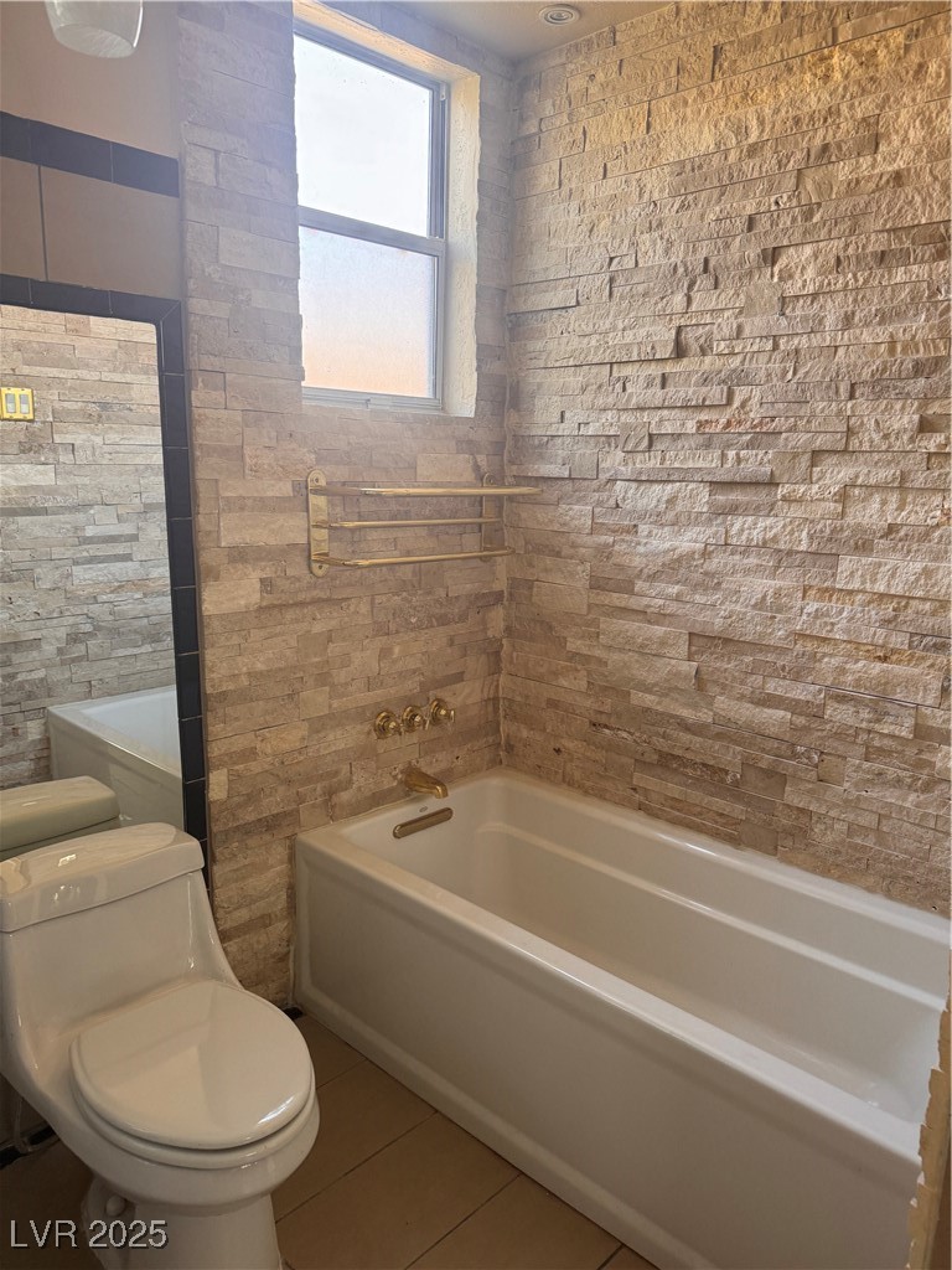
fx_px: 880
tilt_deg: -12.0
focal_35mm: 24
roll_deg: -0.9
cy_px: 635
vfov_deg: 71.6
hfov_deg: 56.8
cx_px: 476
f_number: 1.78
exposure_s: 1/98
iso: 200
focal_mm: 6.76
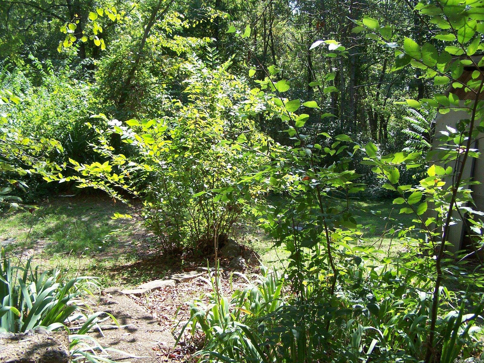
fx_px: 531
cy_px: 182
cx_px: 242
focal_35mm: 38
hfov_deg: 49.0
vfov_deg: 37.7
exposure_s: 1/350
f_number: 2.8
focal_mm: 6.3
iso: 80
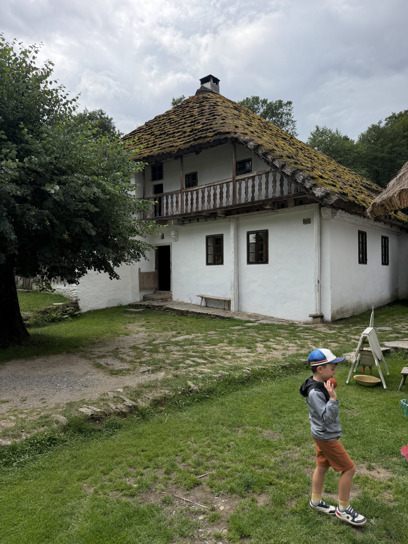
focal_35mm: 24
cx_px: 204
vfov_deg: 71.6
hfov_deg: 56.8
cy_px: 272
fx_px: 377
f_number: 1.78
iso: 100
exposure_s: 1/4167
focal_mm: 6.76
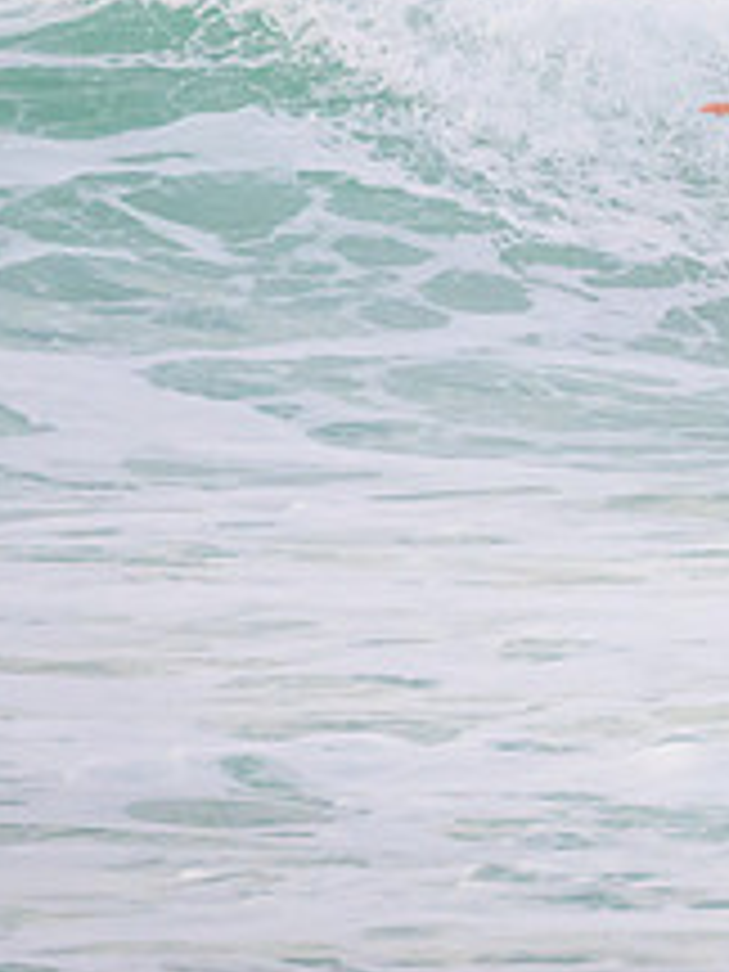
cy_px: 225
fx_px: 43523
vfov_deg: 1.3
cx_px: 1256
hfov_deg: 1.0
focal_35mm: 1550
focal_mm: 400
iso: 500
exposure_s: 1/2500
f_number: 5.6
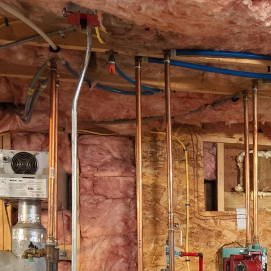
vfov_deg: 24.5
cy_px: 319
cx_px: 312
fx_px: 567
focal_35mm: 64
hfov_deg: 24.7
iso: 200
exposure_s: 6
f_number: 10
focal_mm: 12
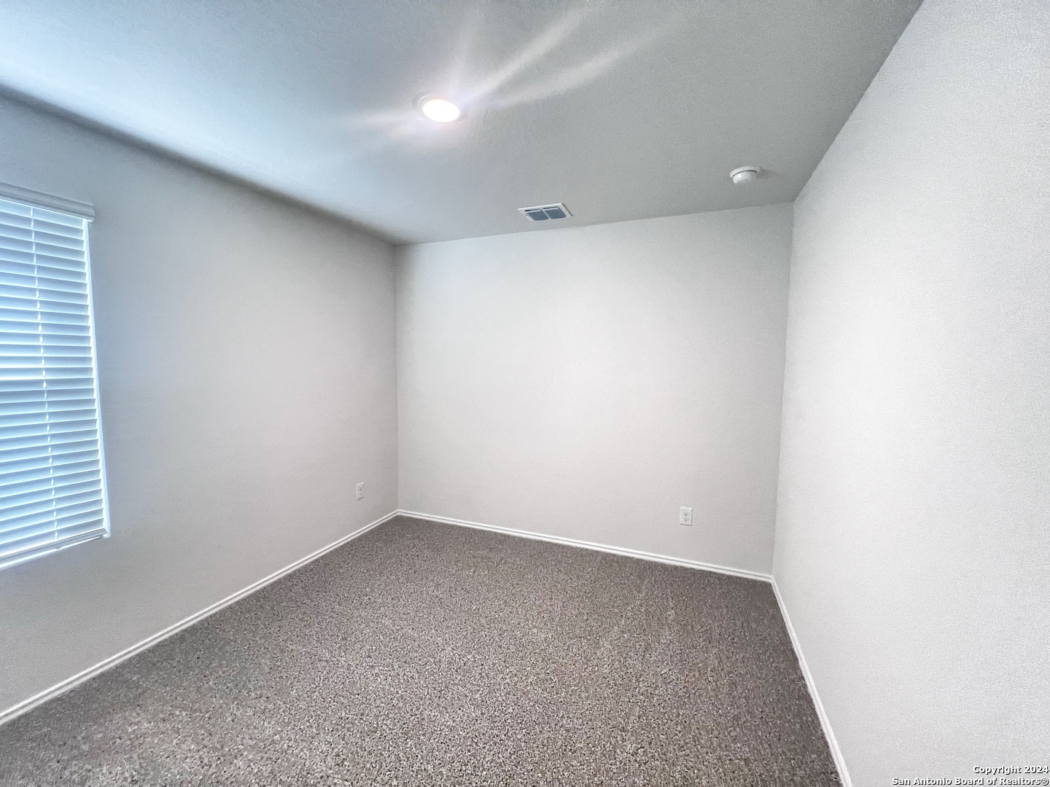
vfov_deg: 89.9
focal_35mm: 13
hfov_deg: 106.2
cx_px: 525
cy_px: 394
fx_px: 394
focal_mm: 1.57
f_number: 1.8
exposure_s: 1/120
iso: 250
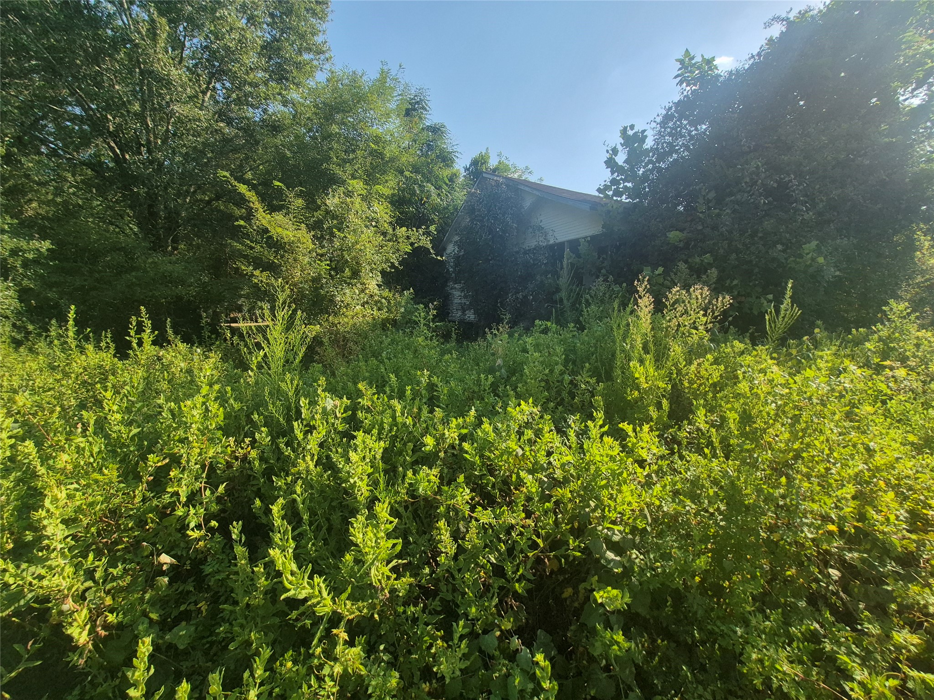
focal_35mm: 13
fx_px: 351
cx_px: 467
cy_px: 350
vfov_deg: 89.9
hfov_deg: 106.2
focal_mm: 1.74
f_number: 2.2
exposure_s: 1/1380
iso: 50
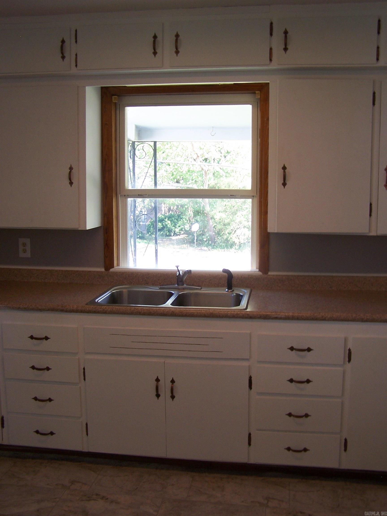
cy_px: 258
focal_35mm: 38
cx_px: 194
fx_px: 566
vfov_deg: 49.0
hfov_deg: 37.7
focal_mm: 6.3
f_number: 2.8
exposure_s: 1/30
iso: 100
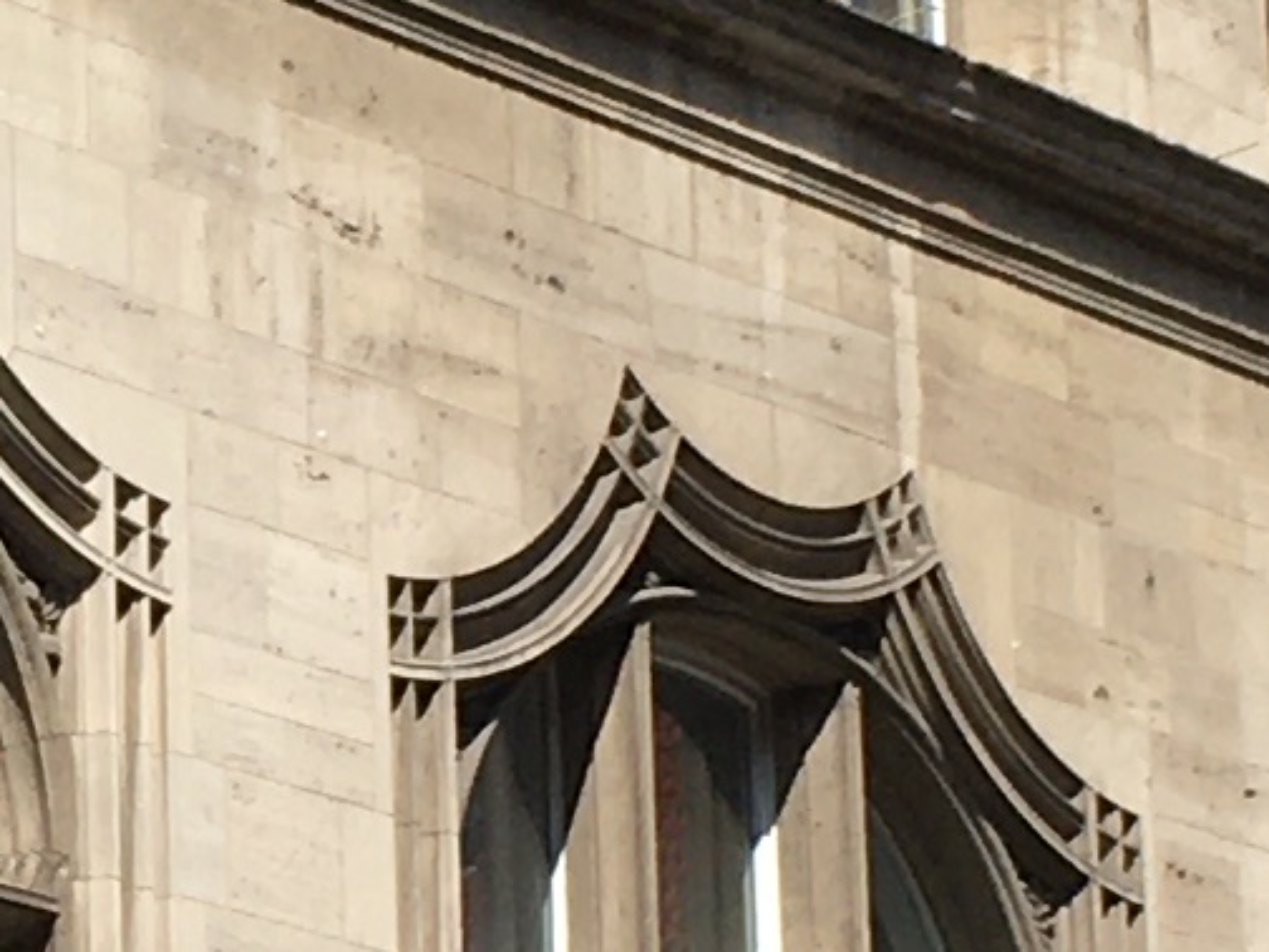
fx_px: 8505
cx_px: -232
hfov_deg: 8.4
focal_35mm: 232
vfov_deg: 6.4
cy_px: 720
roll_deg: +1.2
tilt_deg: +15.3
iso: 25
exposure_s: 1/1923
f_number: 2.2
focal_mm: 4.15
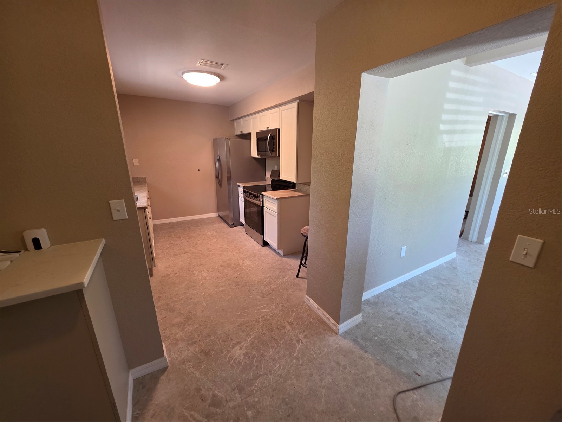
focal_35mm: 13
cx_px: 281
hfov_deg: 106.2
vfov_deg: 89.9
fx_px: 211
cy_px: 211
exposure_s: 1/60
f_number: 1.9
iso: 160
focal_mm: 2.2
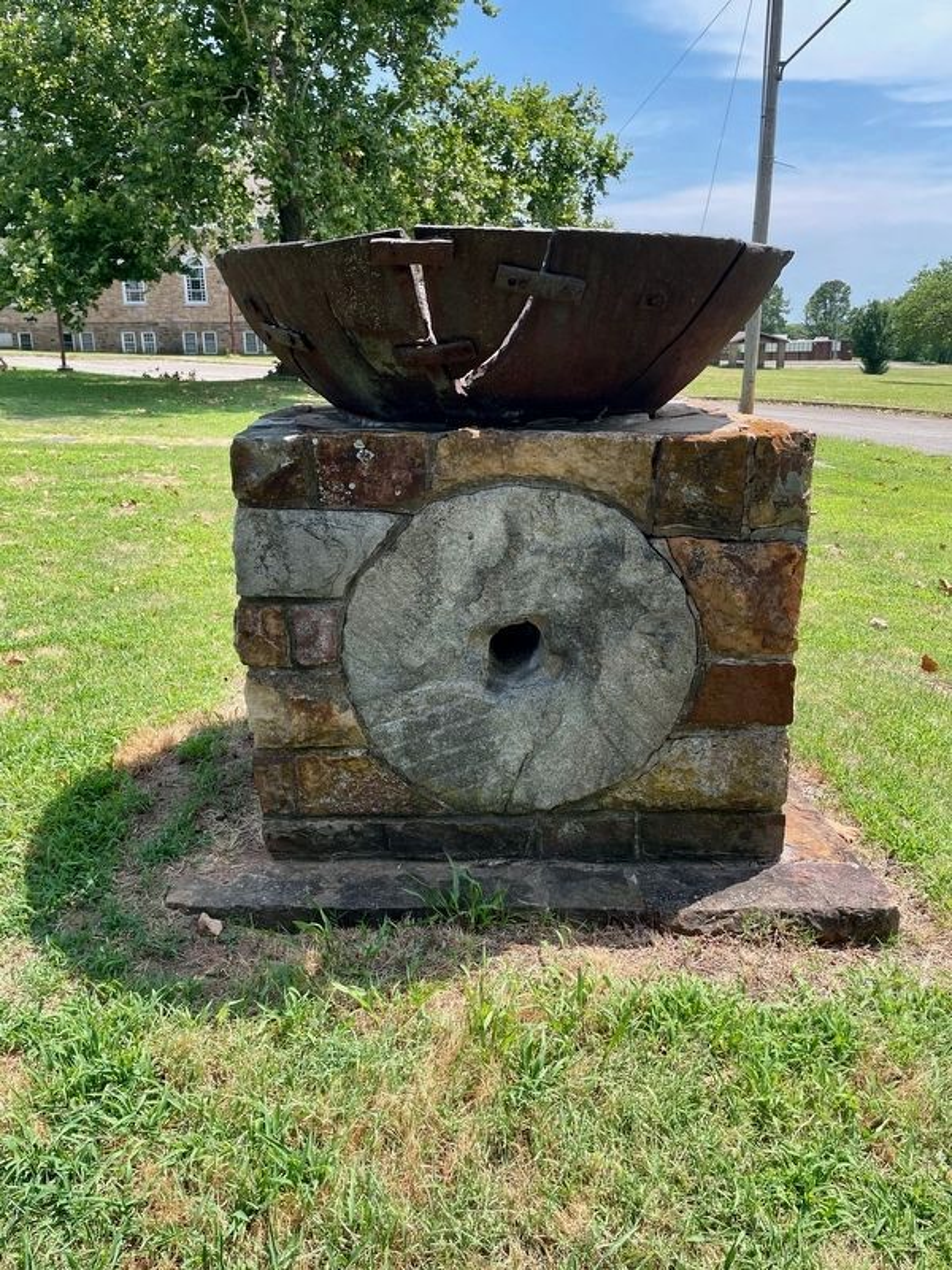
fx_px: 953
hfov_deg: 53.1
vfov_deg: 67.3
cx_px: 476
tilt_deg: -14.7
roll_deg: +3.5
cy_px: 635
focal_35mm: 26
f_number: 1.6
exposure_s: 1/1335
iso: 32
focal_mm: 4.2
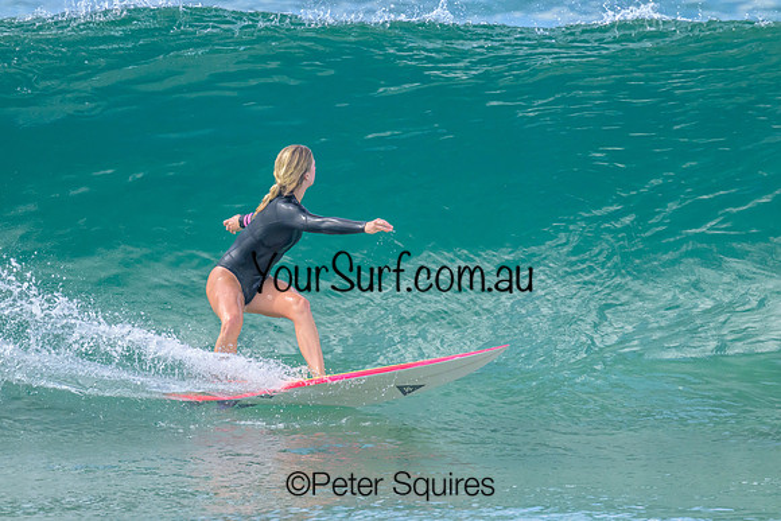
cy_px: 260
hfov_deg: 2.7
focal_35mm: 760
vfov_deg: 1.8
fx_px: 16491
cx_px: 390
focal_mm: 760
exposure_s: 1/2000
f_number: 11
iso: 2500
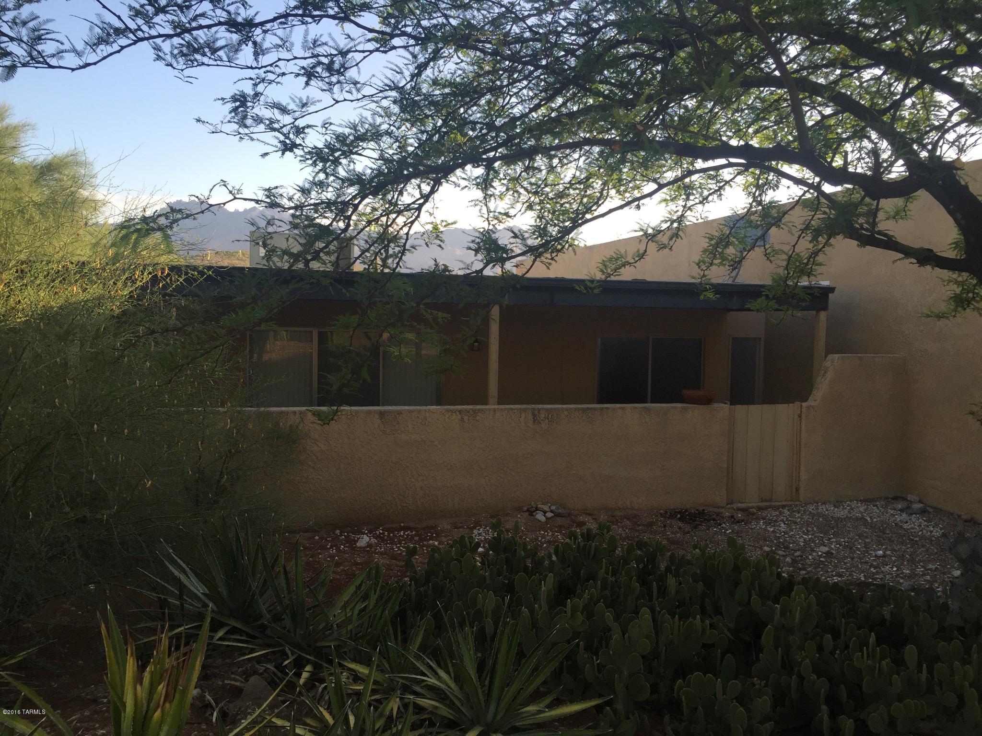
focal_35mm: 29
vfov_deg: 48.2
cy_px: 368
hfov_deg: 61.7
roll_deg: -1.4
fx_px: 823
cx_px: 491
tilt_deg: -1.4
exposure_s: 1/416
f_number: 2.2
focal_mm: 4.15
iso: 32
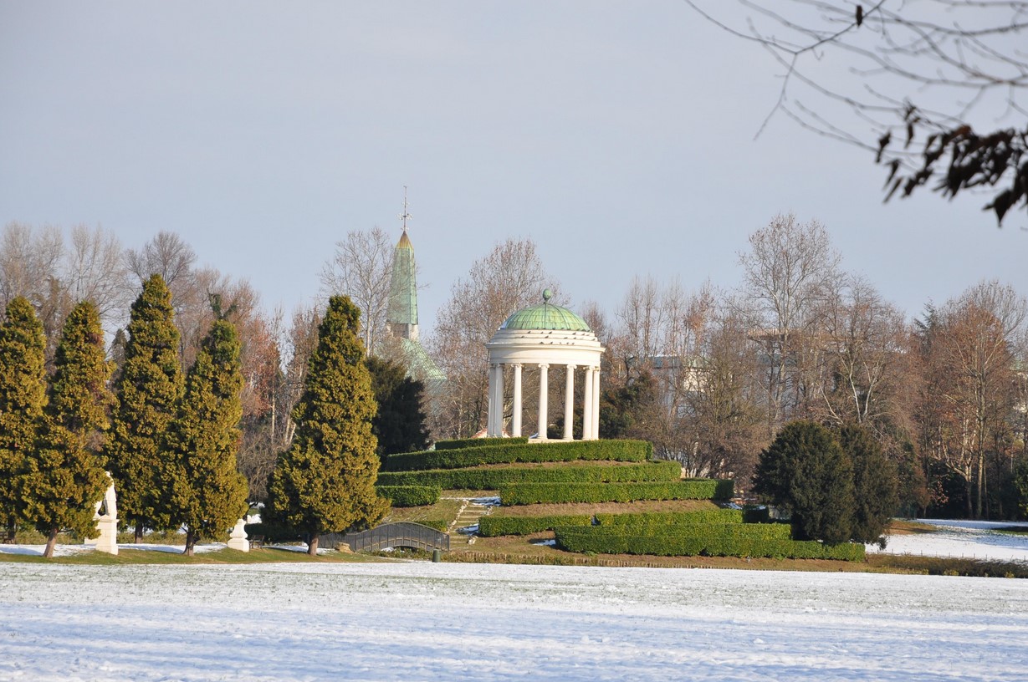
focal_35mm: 141
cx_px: 526
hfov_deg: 14.6
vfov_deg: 9.7
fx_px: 4008
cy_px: 363
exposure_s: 1/640
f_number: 6.3
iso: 200
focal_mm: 85
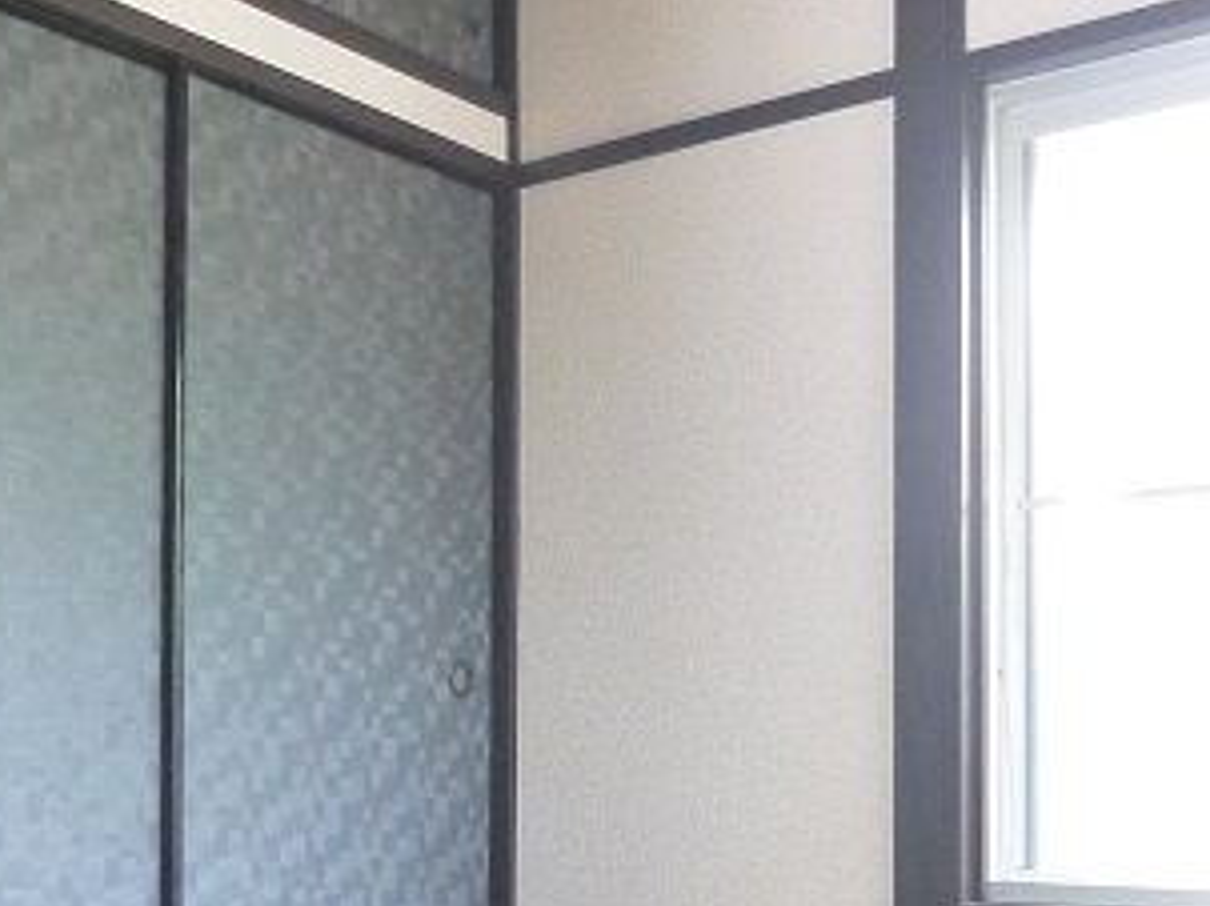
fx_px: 1816
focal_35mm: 52
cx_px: 393
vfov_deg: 27.3
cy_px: 750
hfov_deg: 36.4
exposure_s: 1/50
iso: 1600
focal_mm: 7
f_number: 4
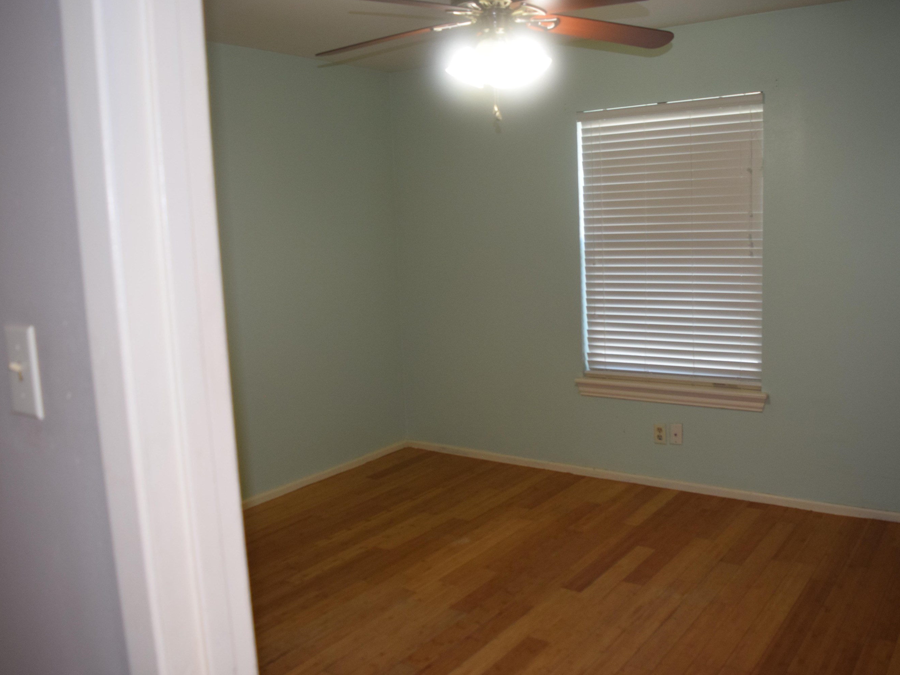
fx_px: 780
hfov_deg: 59.9
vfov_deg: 46.8
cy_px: 345
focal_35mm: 30
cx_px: 484
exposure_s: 1/80
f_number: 4.5
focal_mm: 18
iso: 800
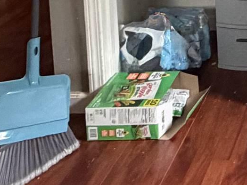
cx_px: 393
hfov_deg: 19.9
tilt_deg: -4.1
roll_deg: +2.0
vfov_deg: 14.5
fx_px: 585
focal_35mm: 82
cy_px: -199
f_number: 2.2
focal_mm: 2.22
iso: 320
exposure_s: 1/60
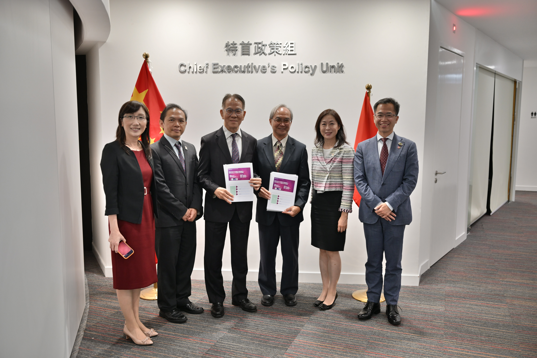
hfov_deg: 58.7
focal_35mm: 32
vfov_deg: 41.1
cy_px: 179
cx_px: 268
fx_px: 477
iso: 1600
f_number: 2.8
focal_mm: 32
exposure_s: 1/125
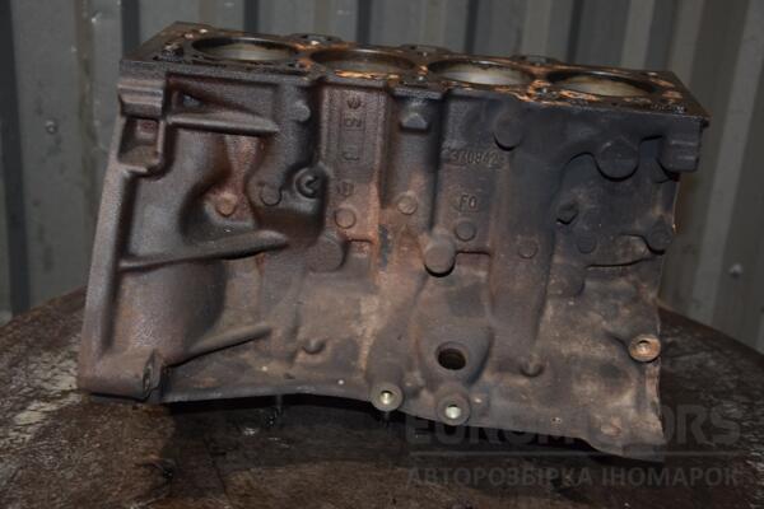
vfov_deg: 25.8
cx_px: 382
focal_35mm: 52
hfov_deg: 37.9
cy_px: 254
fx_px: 1114
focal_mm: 35
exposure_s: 1/60
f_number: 5
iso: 800
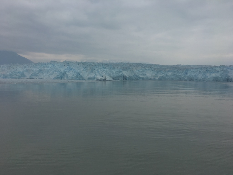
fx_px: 195
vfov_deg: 48.2
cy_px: 88
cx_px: 116
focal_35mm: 29
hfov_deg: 61.7
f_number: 2.2
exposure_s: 1/1202
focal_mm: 4.15
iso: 25
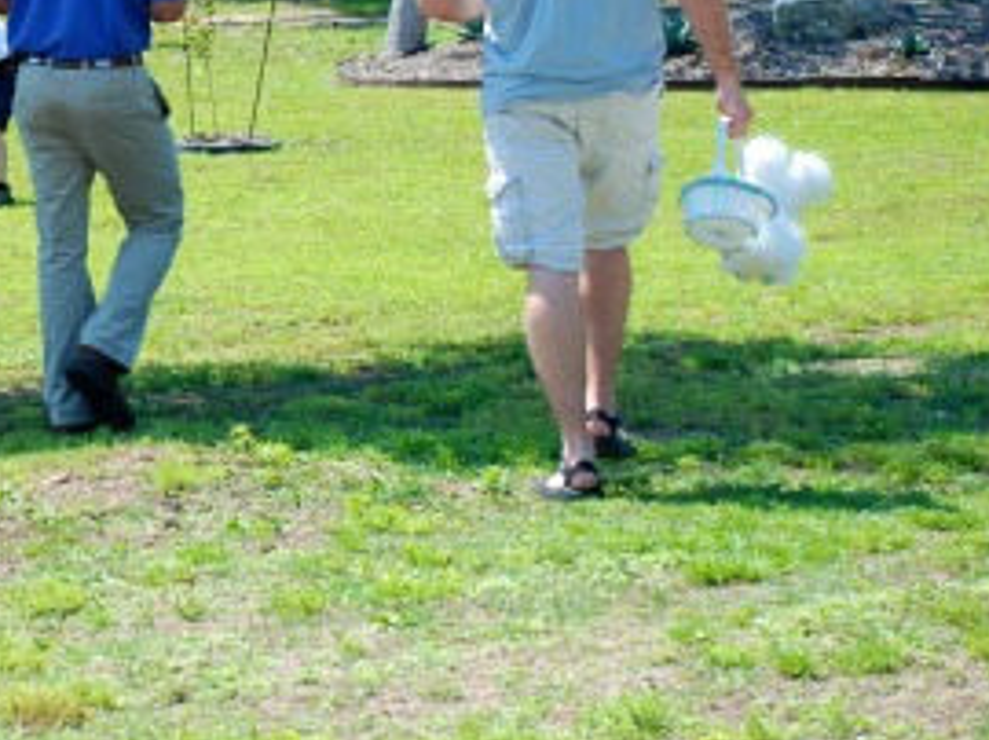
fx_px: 5081
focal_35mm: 178
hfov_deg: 10.9
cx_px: -139
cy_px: 73
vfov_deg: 8.3
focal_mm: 52
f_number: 6.3
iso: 100
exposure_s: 1/160
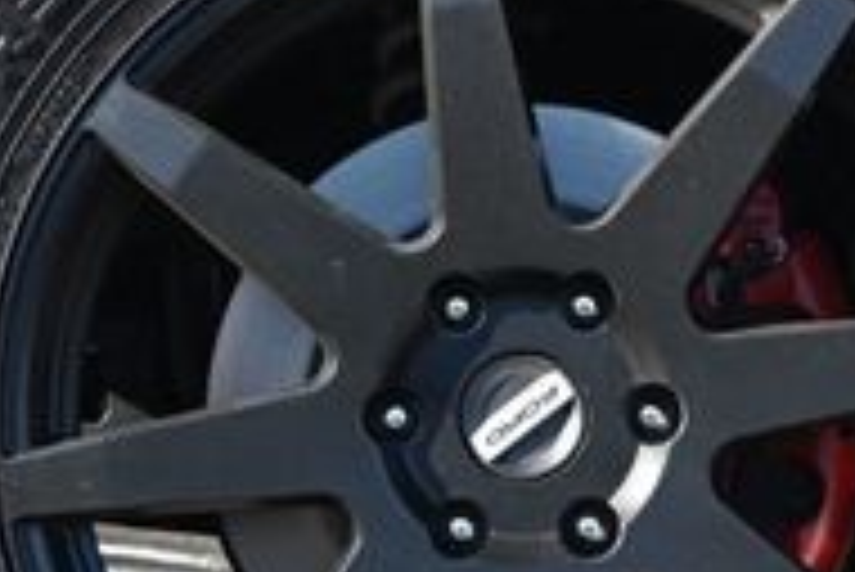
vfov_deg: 7.8
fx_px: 4199
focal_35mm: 177
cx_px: 531
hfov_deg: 11.6
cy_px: 396
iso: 250
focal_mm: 35
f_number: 5.3
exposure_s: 1/250
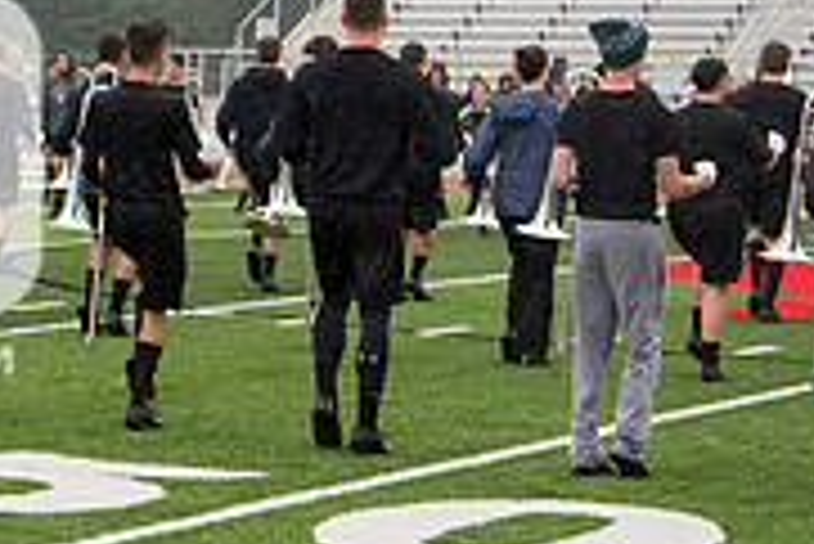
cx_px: -297
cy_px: 200
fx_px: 3621
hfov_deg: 12.4
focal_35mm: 160
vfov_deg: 8.6
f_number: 4
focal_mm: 50
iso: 400
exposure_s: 1/1000
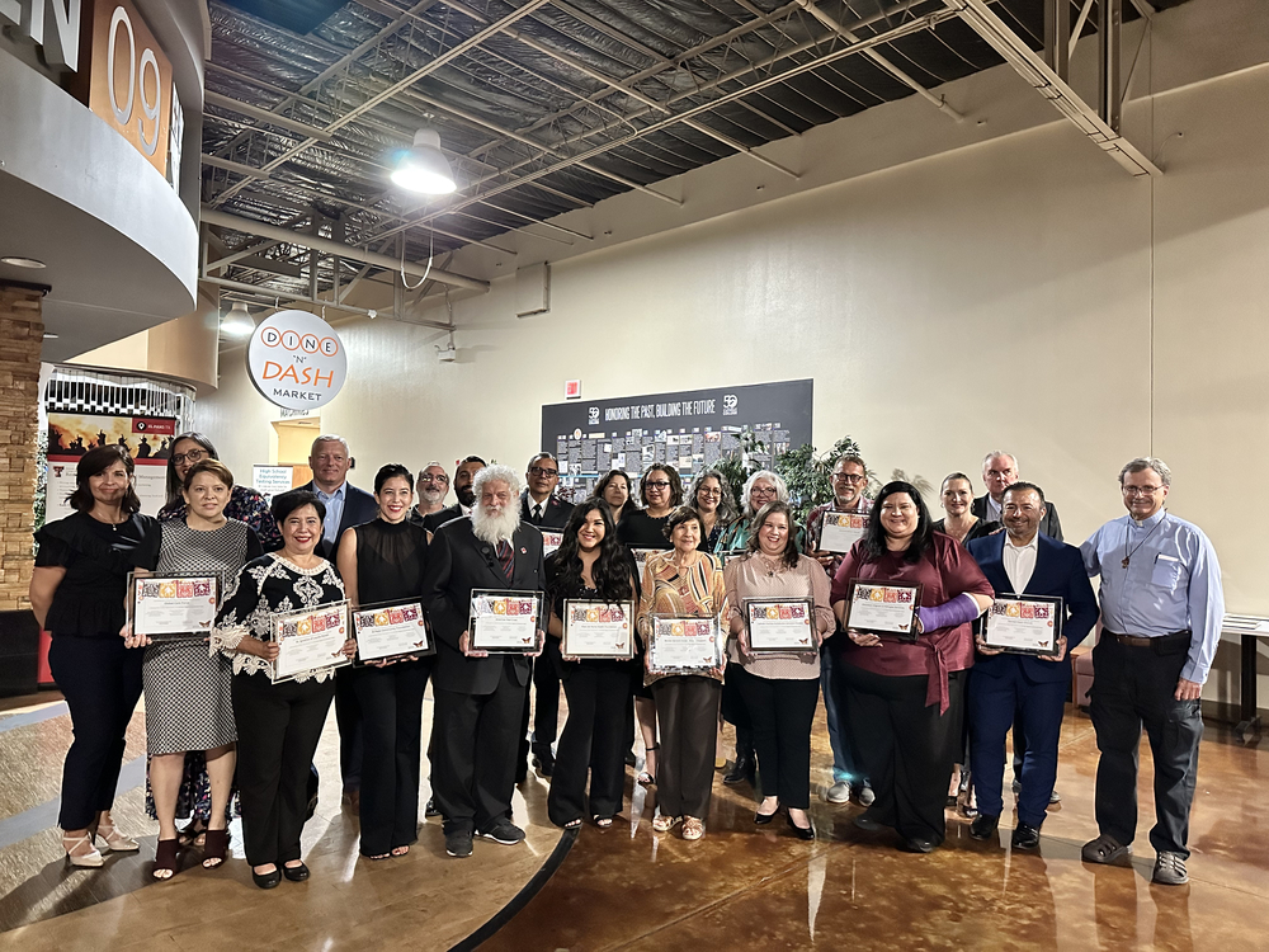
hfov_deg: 71.6
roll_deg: -1.0
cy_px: 476
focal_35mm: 24
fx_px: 880
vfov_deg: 56.8
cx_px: 634
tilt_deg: +1.2
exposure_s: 1/30
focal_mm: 6.86
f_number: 1.78
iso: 800
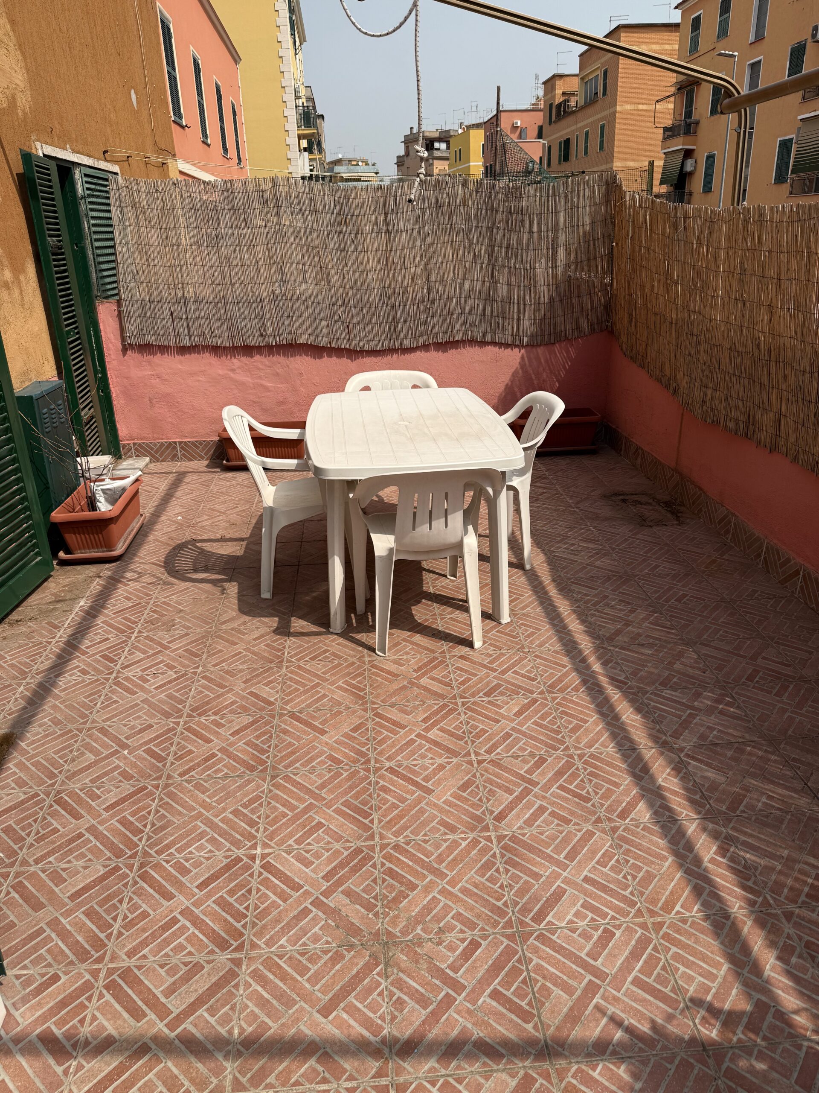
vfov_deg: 71.6
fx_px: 757
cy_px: 546
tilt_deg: -22.3
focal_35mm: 24
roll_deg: +2.4
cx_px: 410
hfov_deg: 56.8
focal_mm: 6.76
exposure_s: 1/6173
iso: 80
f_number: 1.78
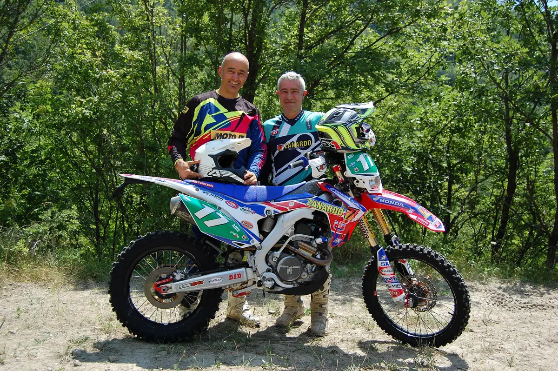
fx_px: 534
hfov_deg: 55.1
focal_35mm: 34
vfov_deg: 38.3
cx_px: 279
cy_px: 186
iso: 220
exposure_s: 1/1000
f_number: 4
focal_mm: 23
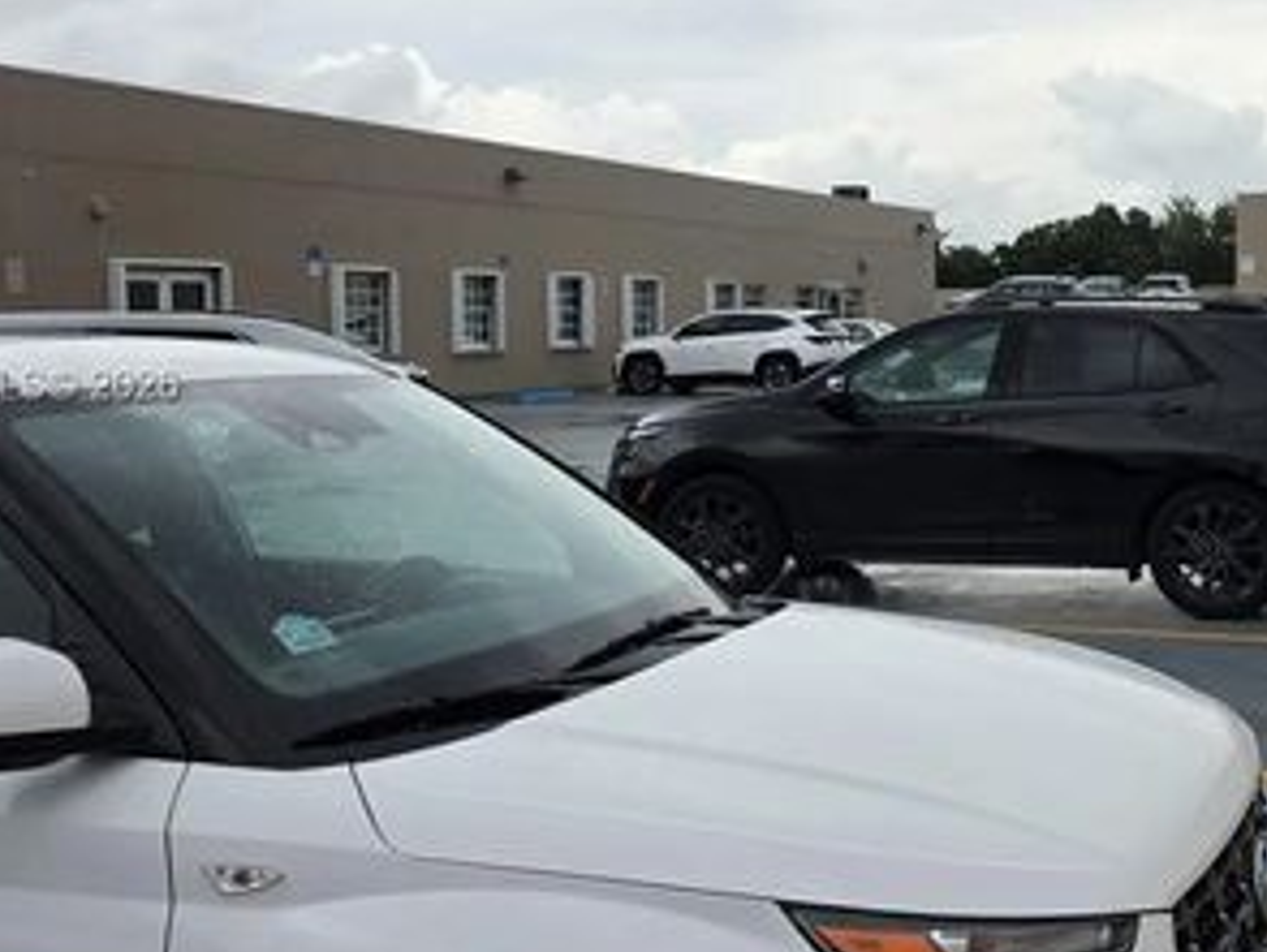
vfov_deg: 29.1
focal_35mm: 50
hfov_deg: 36.8
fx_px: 1832
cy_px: 388
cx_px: 1021
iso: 64
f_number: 1.4
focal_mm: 6.5
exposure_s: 1/6352
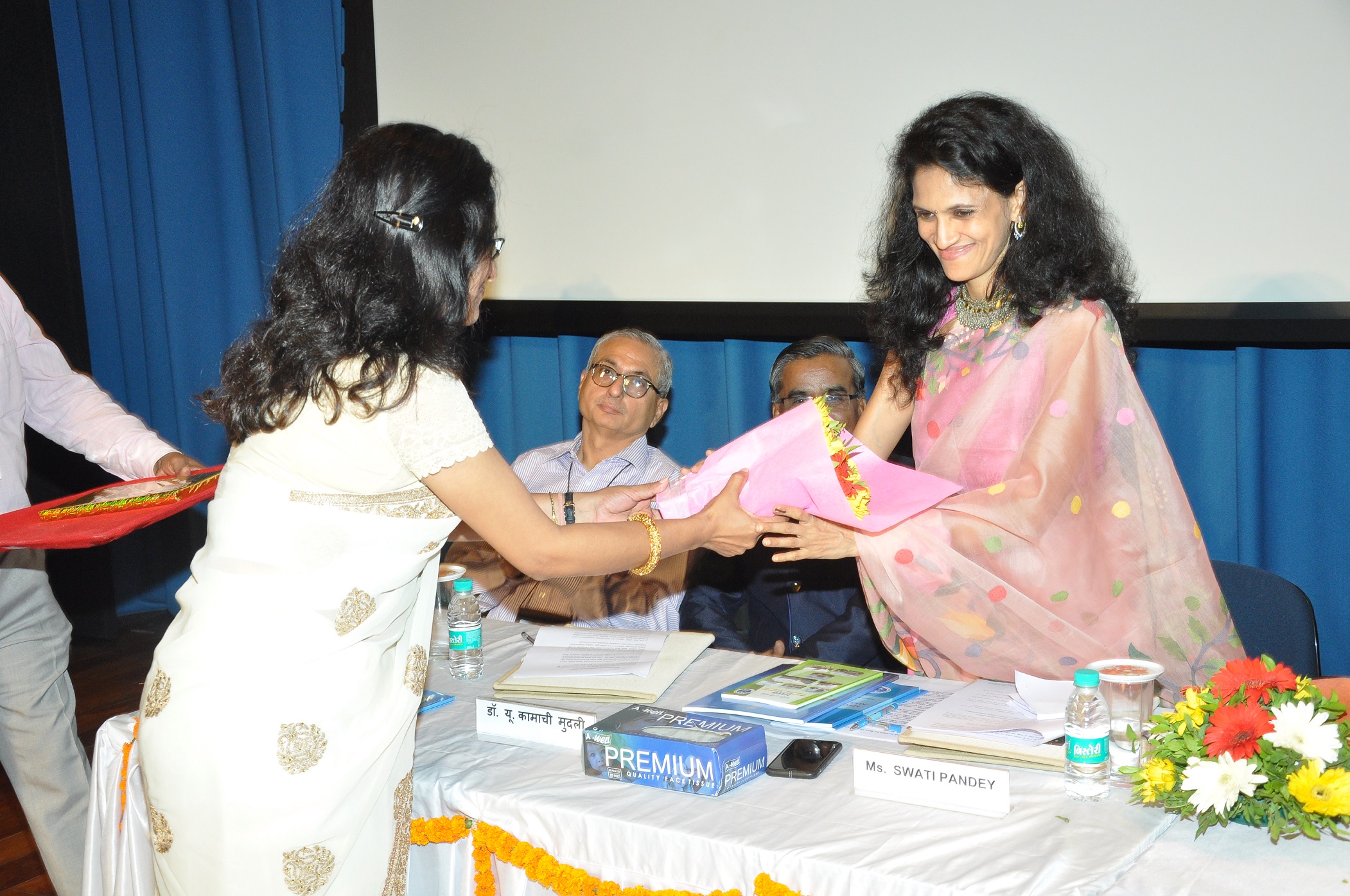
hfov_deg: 41.2
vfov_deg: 28.0
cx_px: 675
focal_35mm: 48
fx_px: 1798
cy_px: 448
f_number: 5.6
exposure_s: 1/125
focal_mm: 32
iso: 1250
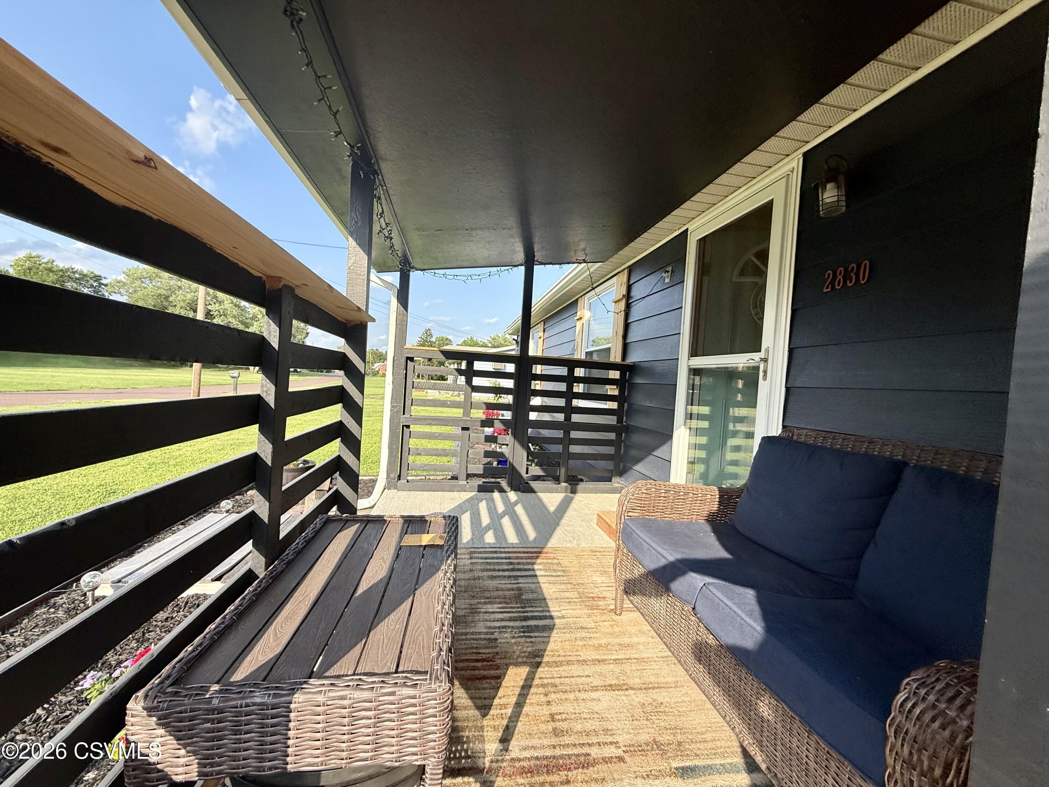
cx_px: 524
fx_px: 424
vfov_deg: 85.7
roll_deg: -4.6
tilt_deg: -1.8
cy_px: 394
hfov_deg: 102.1
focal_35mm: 14
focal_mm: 2.22
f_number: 2.2
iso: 50
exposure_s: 1/709
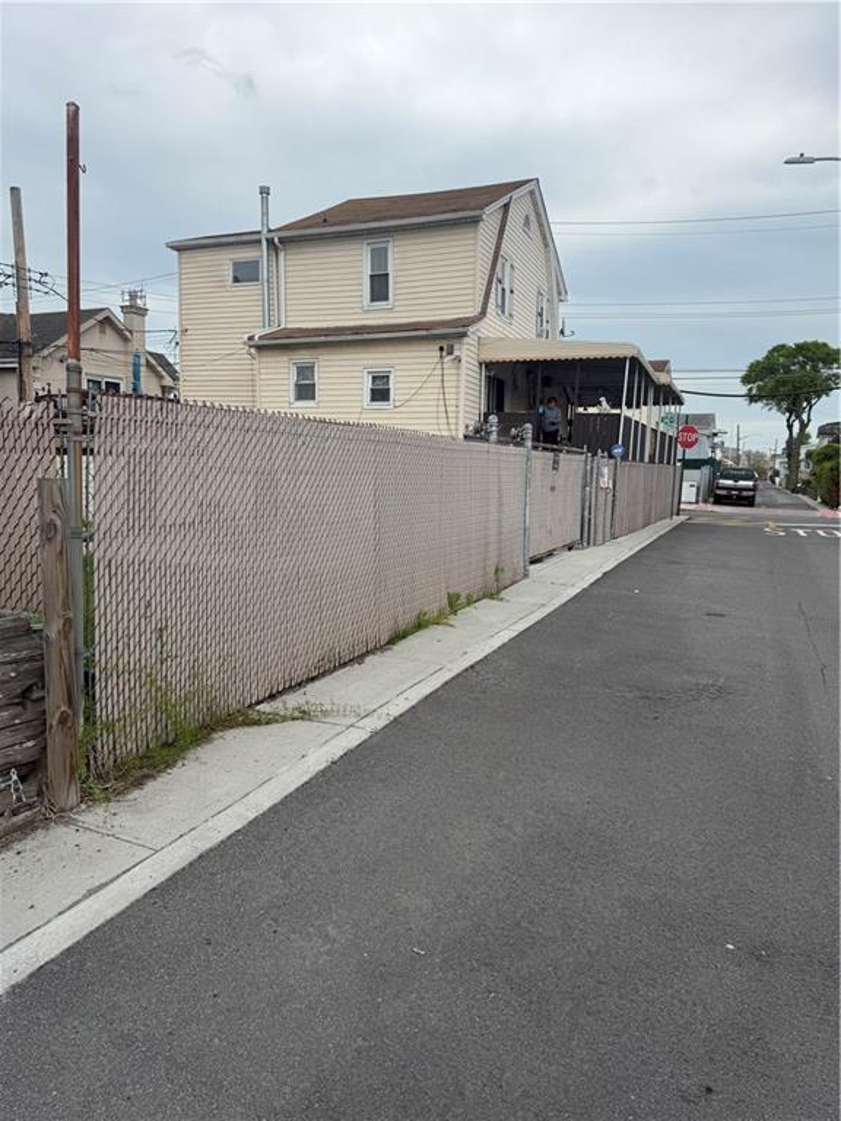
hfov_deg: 56.8
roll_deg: -1.2
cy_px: 560
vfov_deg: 71.6
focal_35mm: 24
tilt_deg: -4.9
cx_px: 420
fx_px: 777
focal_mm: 6.76
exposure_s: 1/3584
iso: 80
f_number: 1.78
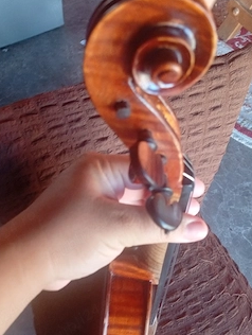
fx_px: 329
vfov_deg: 53.9
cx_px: 105
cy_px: 165
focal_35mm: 34
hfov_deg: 41.8
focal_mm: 3.98
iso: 375
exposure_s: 1/33.4
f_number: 1.8
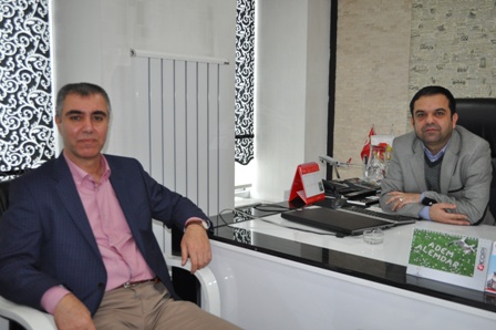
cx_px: 248
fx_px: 496
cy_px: 165
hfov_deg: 53.2
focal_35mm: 36
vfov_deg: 36.8
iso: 800
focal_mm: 24
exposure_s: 1/60
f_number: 4
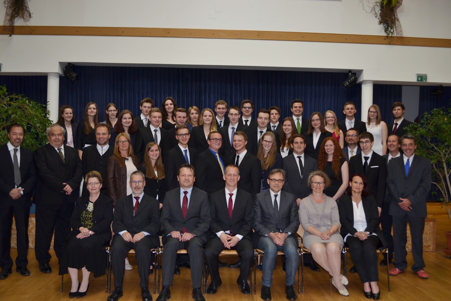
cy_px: 150
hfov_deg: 57.2
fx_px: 413
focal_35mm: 33
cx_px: 226
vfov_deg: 40.0
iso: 100
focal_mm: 22
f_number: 3.8
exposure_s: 1/60
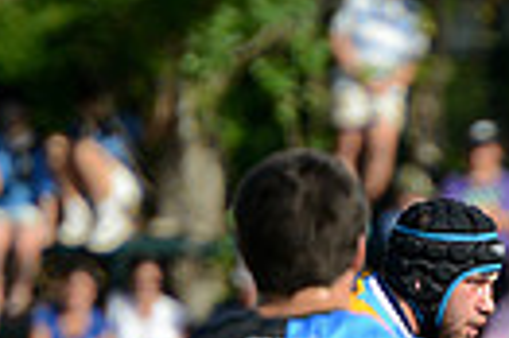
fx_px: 16903
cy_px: 651
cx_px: 1037
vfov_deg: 1.1
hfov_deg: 1.7
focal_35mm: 1197
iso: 500
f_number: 4
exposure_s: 1/1600
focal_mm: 270
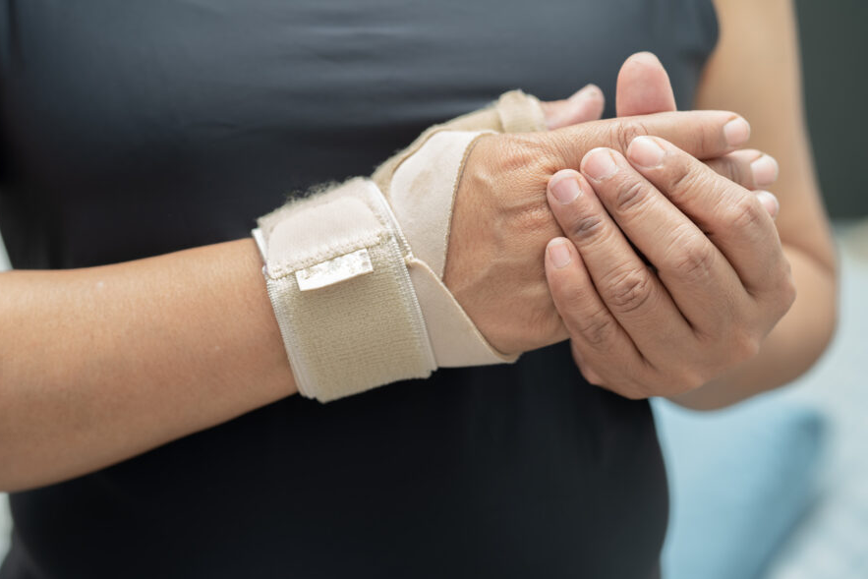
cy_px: 289
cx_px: 404
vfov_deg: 23.4
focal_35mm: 58
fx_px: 1399
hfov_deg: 34.5
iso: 100
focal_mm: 50
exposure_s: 1/60
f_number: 2.5
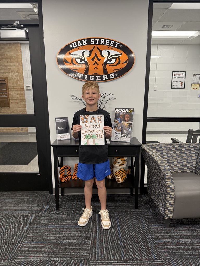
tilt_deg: -10.5
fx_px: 185
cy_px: 133
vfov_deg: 71.6
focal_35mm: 24
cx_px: 100
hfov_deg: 56.8
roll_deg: +0.0
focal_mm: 6.76
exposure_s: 1/120
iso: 160
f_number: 1.78
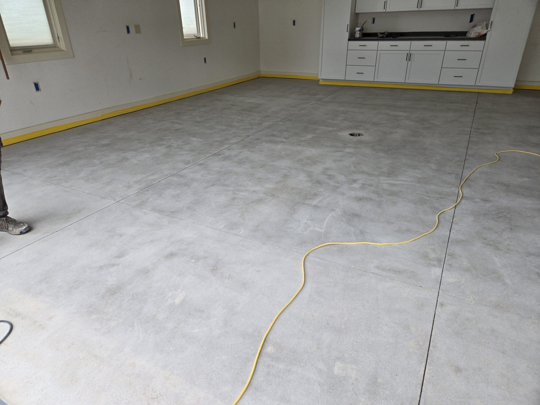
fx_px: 359
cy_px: 202
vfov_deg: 58.9
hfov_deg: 73.9
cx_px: 270
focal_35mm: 23
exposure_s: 1/410
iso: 25
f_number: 1.8
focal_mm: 5.4
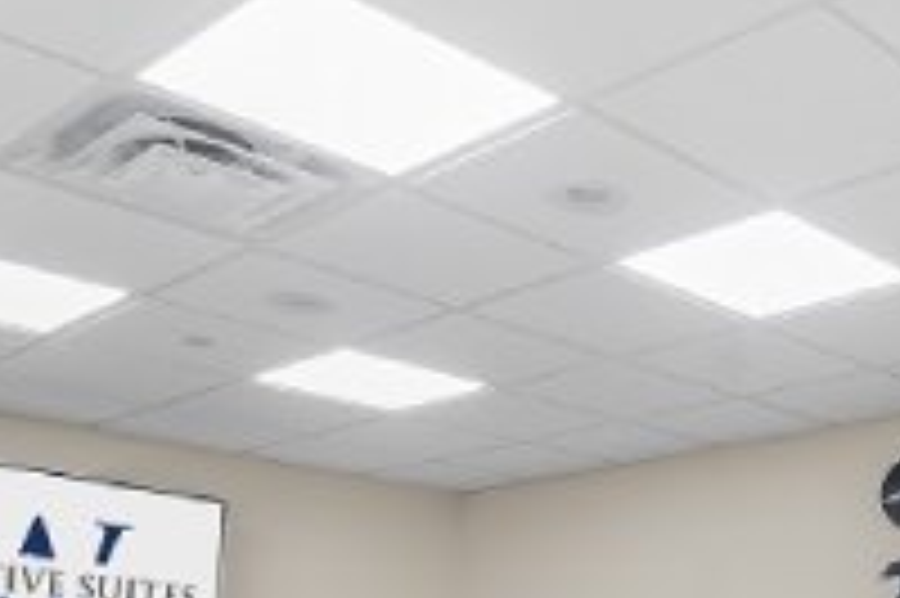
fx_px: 1199
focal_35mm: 48
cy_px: 726
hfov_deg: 37.6
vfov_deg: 25.1
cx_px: 855
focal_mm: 12
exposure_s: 1/6
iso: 200
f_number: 8
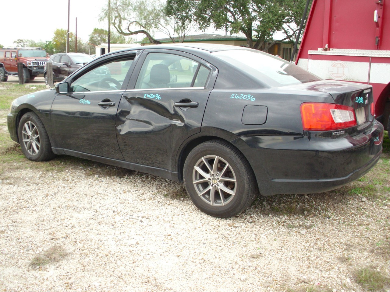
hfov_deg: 49.0
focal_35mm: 38
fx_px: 428
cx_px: 195
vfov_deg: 37.7
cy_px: 146
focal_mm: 6.3
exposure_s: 1/60
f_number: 2.9
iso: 100
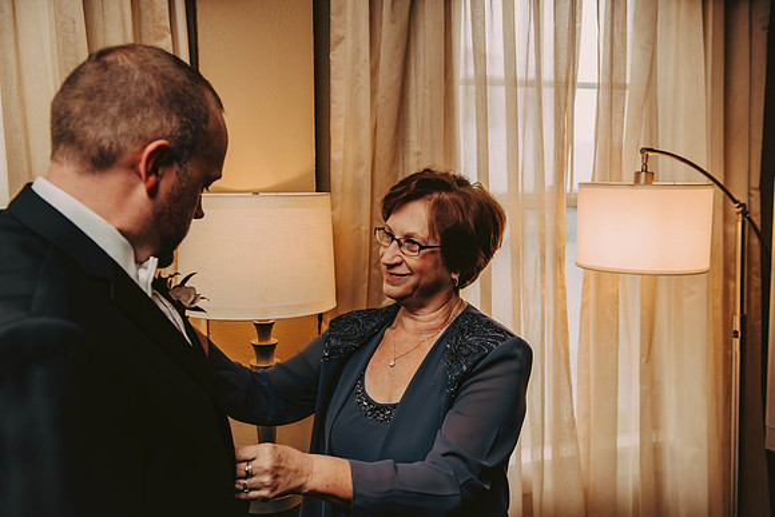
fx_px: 754
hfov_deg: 54.4
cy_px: 258
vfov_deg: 37.9
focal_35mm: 35
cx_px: 388
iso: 800
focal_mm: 35
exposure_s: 1/250
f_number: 4
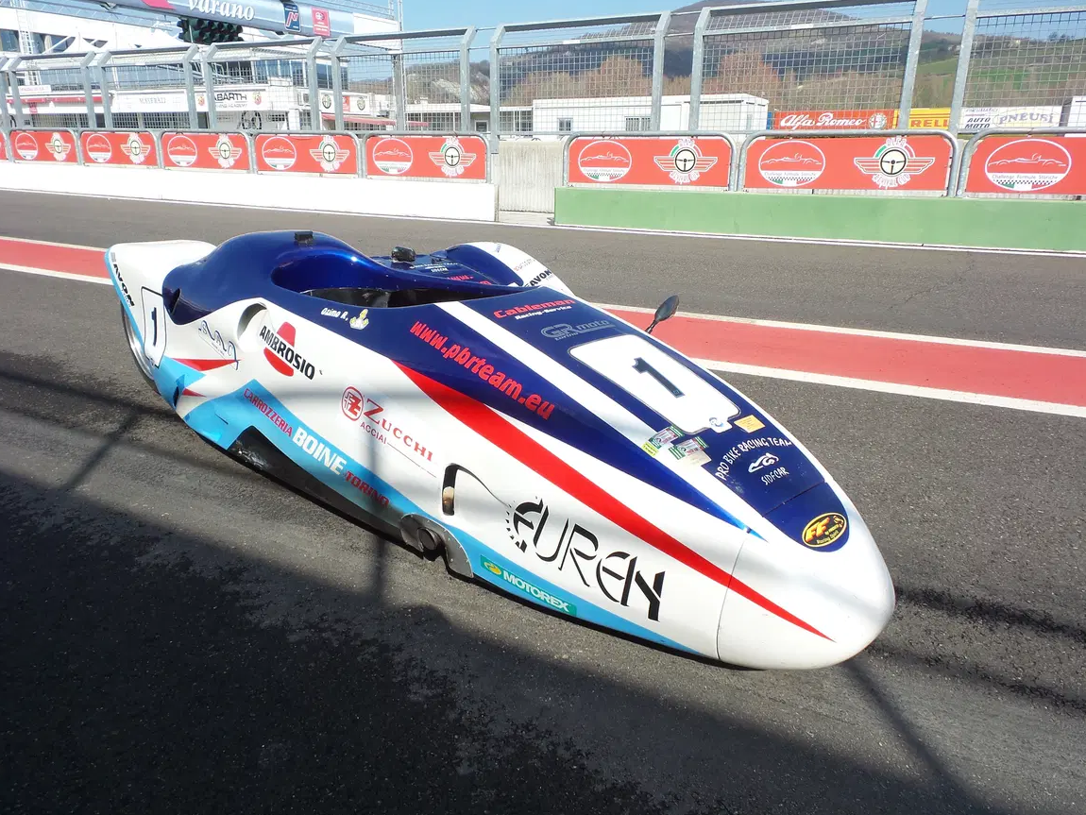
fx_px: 753
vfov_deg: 56.8
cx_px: 524
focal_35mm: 24
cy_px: 408
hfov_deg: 71.6
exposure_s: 1/640
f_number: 4.5
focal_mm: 4.1
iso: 100
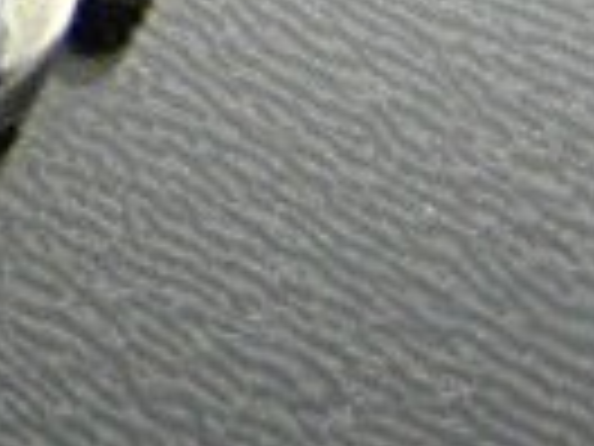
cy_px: -775
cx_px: -1035
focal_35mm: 263
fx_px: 4513
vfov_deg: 5.4
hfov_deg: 6.9
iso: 400
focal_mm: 6.2
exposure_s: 1/26.6
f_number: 3.6
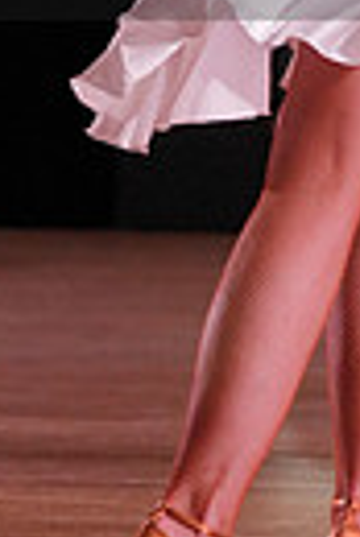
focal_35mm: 705
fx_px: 10546
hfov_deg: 2.0
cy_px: -116
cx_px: 544
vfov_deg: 2.9
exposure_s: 1/500
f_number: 4
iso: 2500
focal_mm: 158
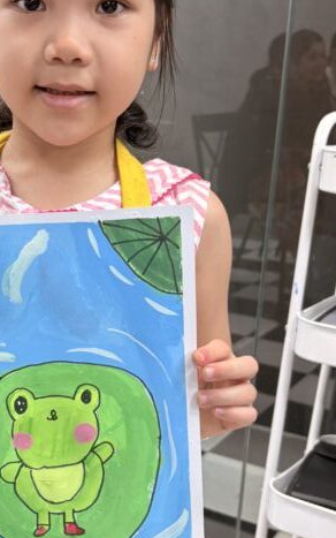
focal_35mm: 59
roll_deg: -3.0
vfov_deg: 34.5
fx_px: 864
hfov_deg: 21.7
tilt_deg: -13.5
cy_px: 279
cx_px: 59
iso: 100
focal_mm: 5.96
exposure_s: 1/100
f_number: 1.6
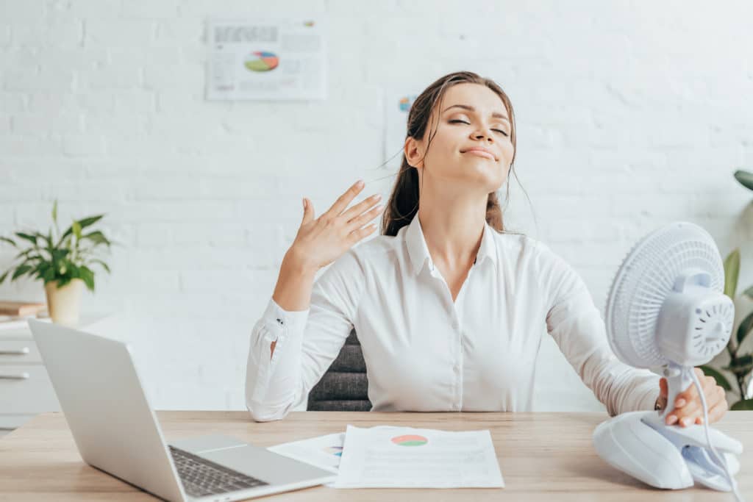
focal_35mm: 55
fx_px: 1150
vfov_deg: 24.6
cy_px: 251
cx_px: 376
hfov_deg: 36.2
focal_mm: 55
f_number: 3.5
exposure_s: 1/250
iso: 250
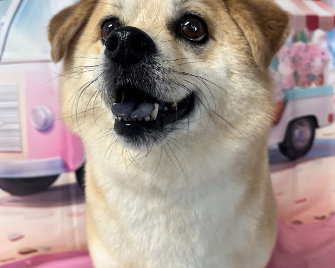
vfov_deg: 42.2
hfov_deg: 51.5
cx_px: 164
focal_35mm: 35
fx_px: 347
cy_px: 142
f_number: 1.6
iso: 125
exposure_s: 1/120
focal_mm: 5.1
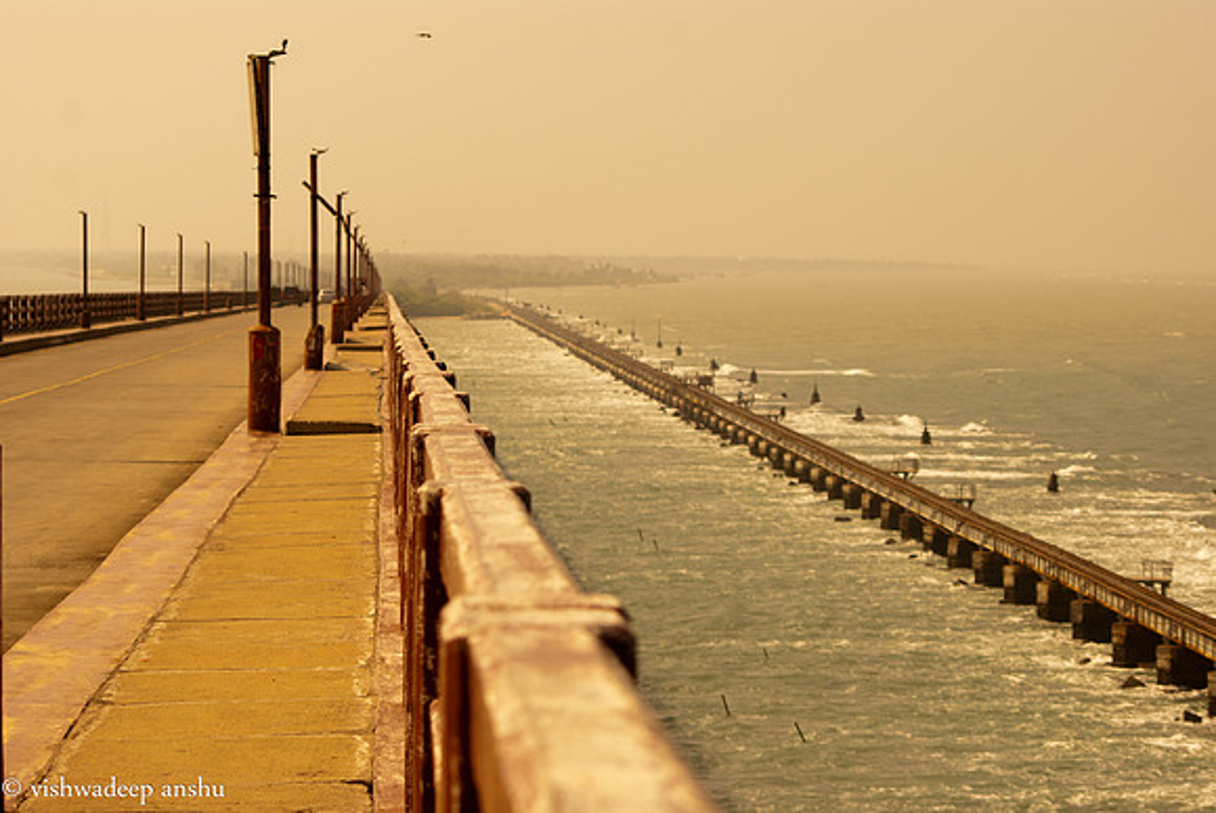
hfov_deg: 19.4
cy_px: 406
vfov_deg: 13.1
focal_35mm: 105
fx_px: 3550
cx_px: 608
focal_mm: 70
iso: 100
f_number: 6.3
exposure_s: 1/640
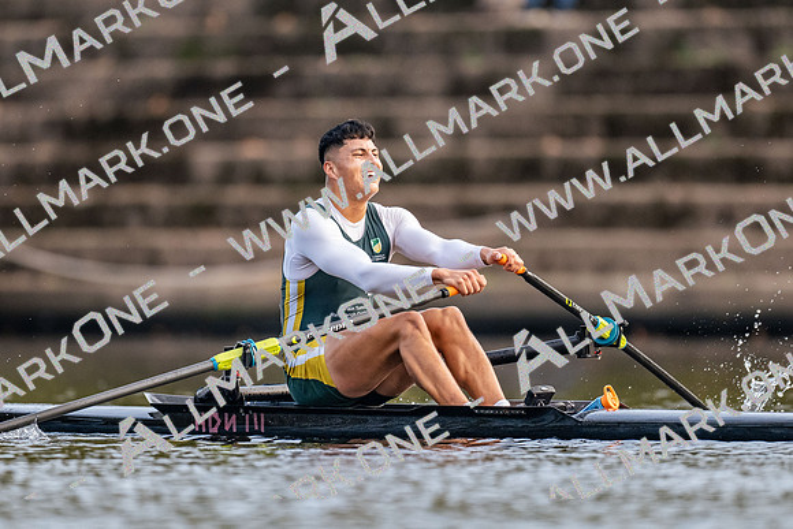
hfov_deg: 2.3
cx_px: 396
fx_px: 19839
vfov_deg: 1.5
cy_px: 264
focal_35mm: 900
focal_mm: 600
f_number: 4
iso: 2000
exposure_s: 1/2500
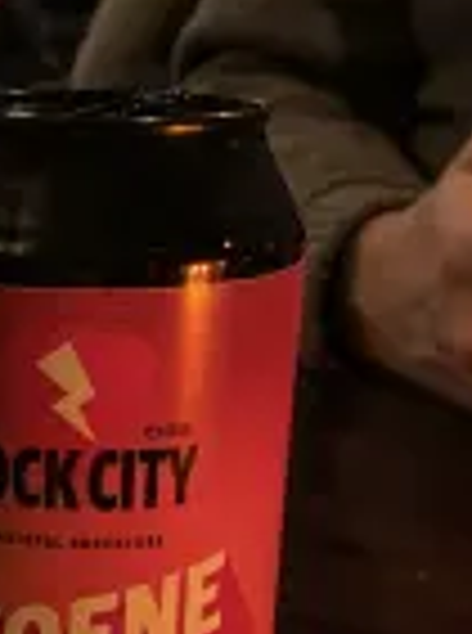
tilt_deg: -16.7
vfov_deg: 26.2
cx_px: -148
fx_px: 1352
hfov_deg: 18.4
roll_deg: -0.6
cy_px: 423
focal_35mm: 74
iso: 1000
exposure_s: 1/25
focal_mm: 4.25
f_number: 1.8
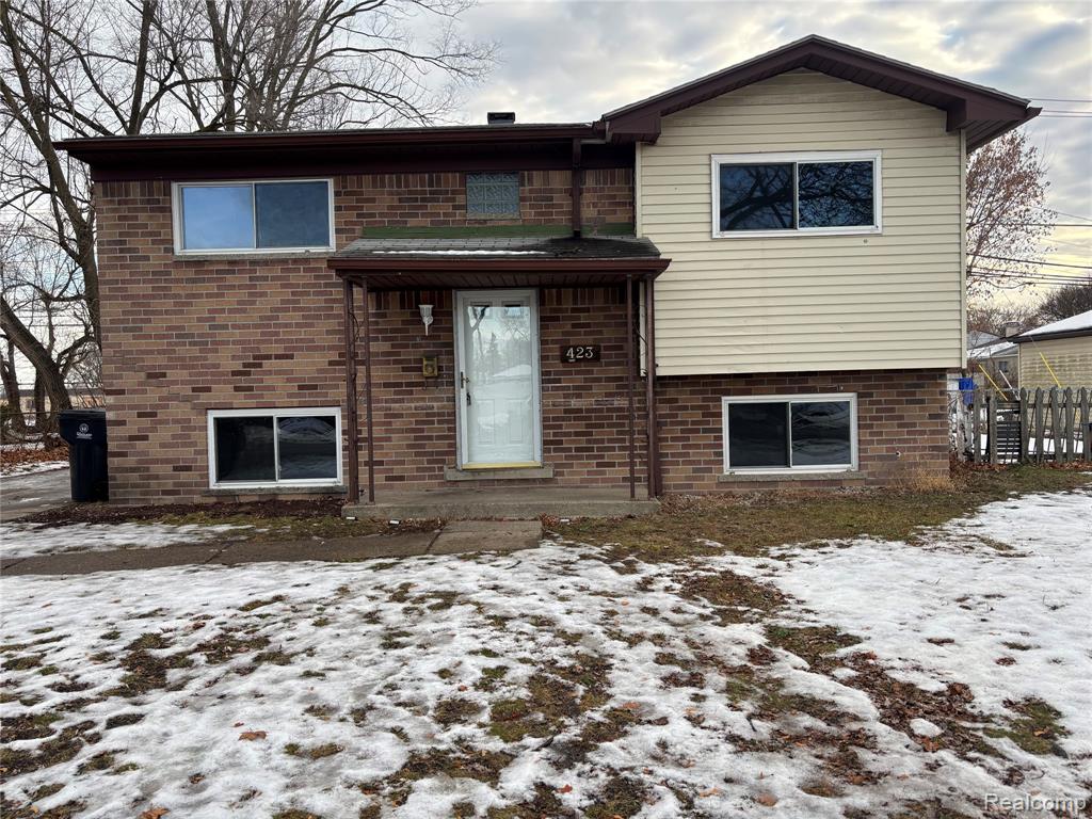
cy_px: 410
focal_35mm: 26
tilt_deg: -1.3
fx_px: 820
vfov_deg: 53.1
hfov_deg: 67.3
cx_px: 546
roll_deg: +1.4
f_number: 1.6
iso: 50
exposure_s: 1/597
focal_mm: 5.96
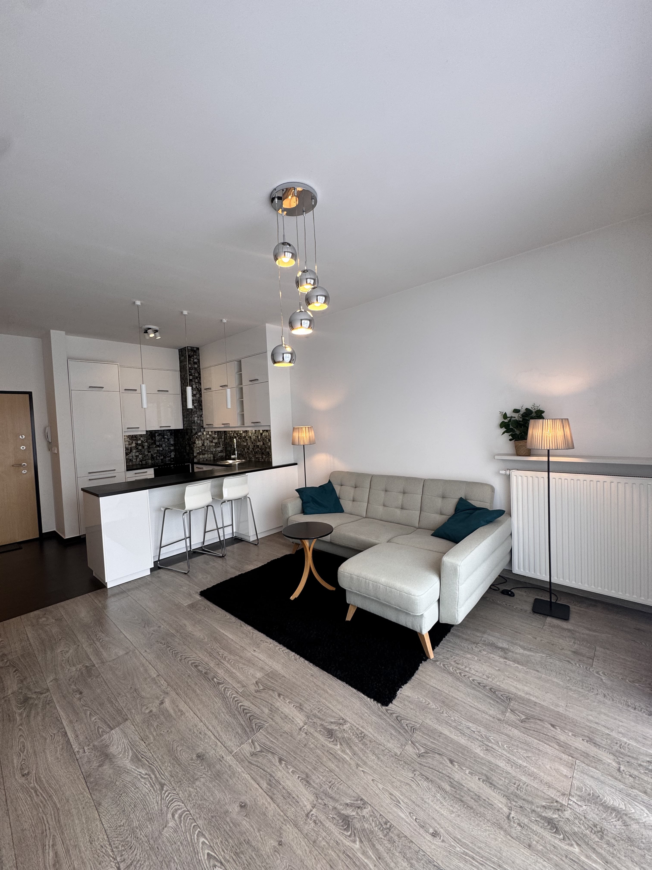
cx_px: 326
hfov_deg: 85.7
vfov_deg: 102.1
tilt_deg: -2.4
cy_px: 435
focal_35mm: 14
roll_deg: +3.3
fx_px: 352
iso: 50
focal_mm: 2.22
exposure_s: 1/99
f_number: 2.2
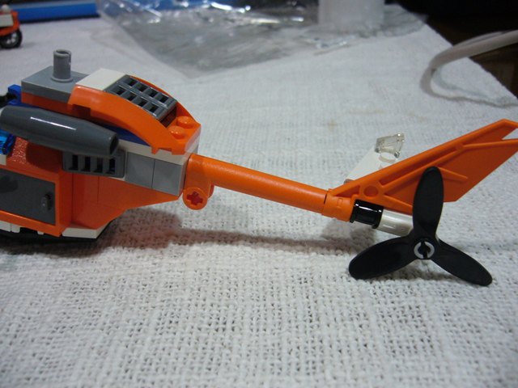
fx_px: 524
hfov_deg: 52.6
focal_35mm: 35
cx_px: 259
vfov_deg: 40.7
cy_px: 194
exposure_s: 1/10
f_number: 2.8
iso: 200
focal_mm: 5.8
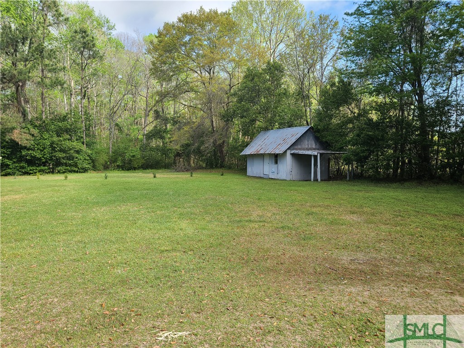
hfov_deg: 69.4
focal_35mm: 25
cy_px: 174
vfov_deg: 54.9
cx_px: 232
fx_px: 335
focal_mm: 7
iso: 16
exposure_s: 1/279
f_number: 1.8
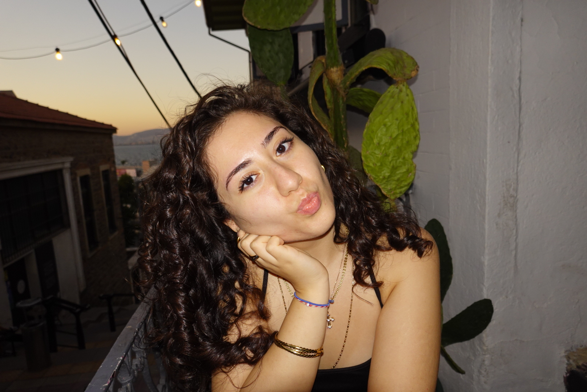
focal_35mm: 24
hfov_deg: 73.7
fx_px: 392
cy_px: 196
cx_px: 294
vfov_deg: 53.2
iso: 200
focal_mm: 9
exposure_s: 1/320
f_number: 2.8
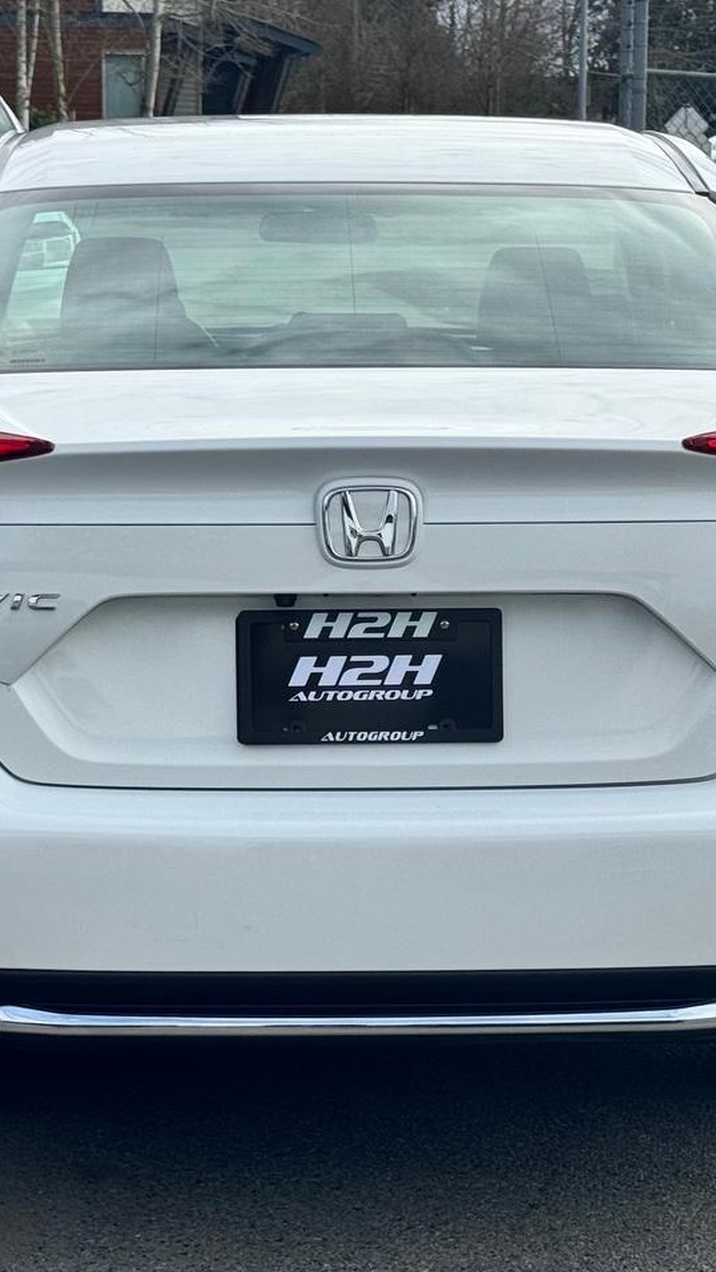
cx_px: 334
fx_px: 2362
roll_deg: -1.2
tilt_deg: -8.8
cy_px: 636
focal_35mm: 70
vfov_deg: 30.1
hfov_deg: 17.2
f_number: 1.78
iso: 64
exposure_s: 1/3817
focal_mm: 6.76
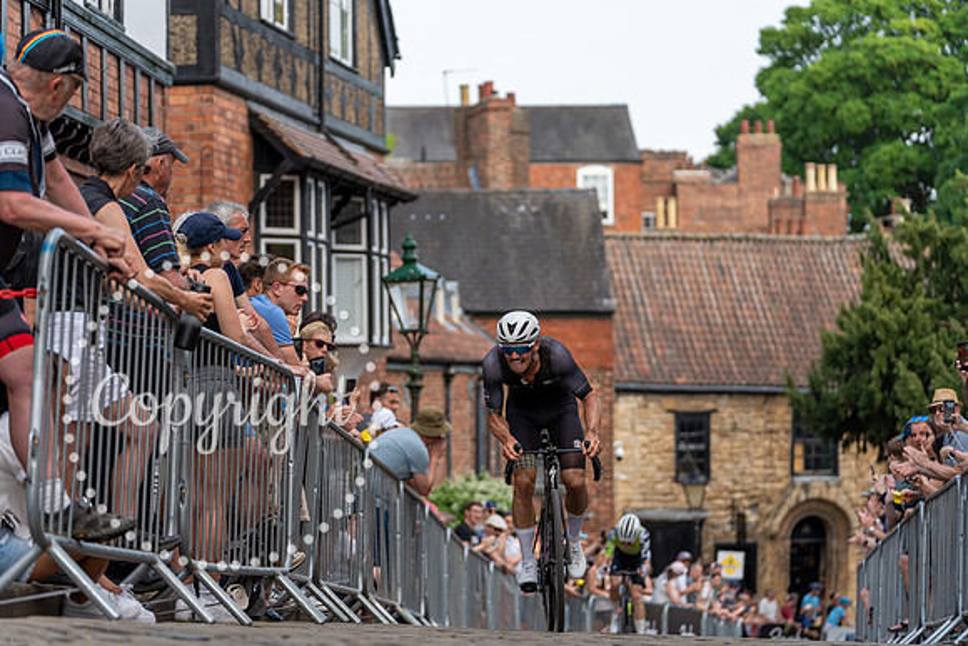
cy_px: 323
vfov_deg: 13.6
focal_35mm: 101
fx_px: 2716
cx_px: 484
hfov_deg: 20.2
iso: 100
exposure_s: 1/640
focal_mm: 101
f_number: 2.8
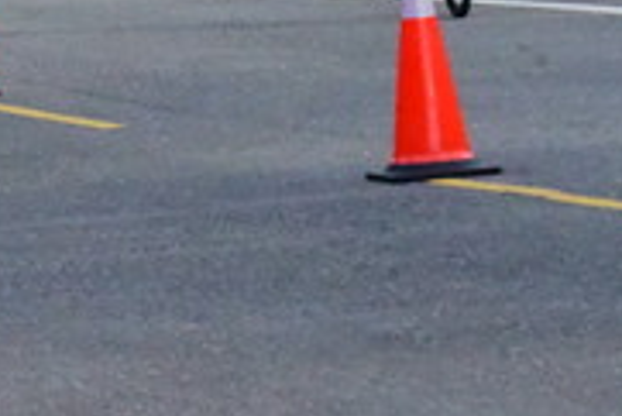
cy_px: -191
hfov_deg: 3.5
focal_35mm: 582
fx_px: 10063
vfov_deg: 2.4
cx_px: -629
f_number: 14
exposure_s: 1/3200
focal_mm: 135
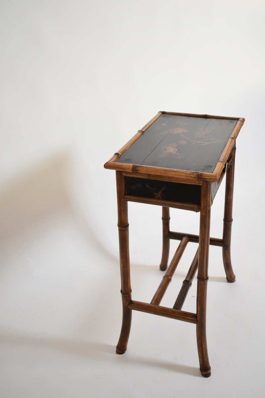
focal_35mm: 36
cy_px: 199
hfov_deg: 36.9
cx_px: 132
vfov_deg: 53.1
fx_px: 397
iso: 800
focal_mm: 24
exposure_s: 1/8
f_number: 3.8
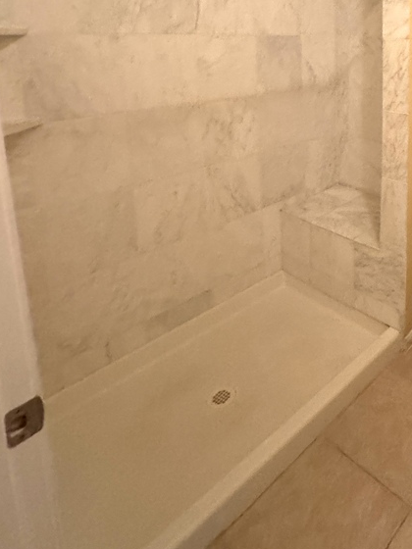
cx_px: 392
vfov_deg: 59.7
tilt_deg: -7.3
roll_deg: +0.4
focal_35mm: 27
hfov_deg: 45.1
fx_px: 428
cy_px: 104
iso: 1000
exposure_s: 1/60
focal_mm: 2.22
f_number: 2.2
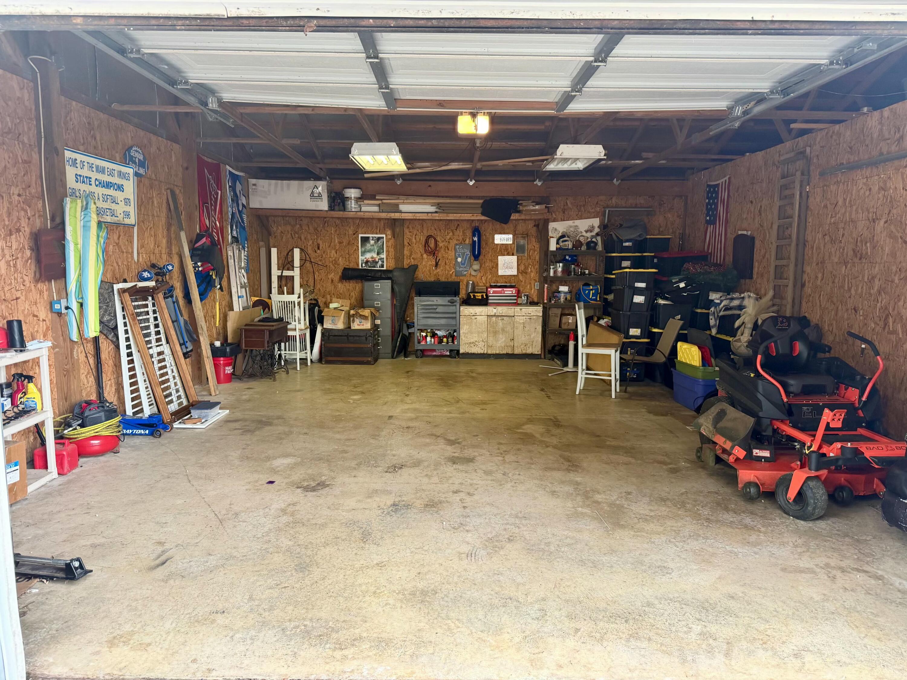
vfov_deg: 56.8
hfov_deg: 71.6
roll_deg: +0.3
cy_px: 340
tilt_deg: -7.4
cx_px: 454
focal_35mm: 24
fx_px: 629
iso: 200
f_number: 1.78
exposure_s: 1/82
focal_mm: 6.76
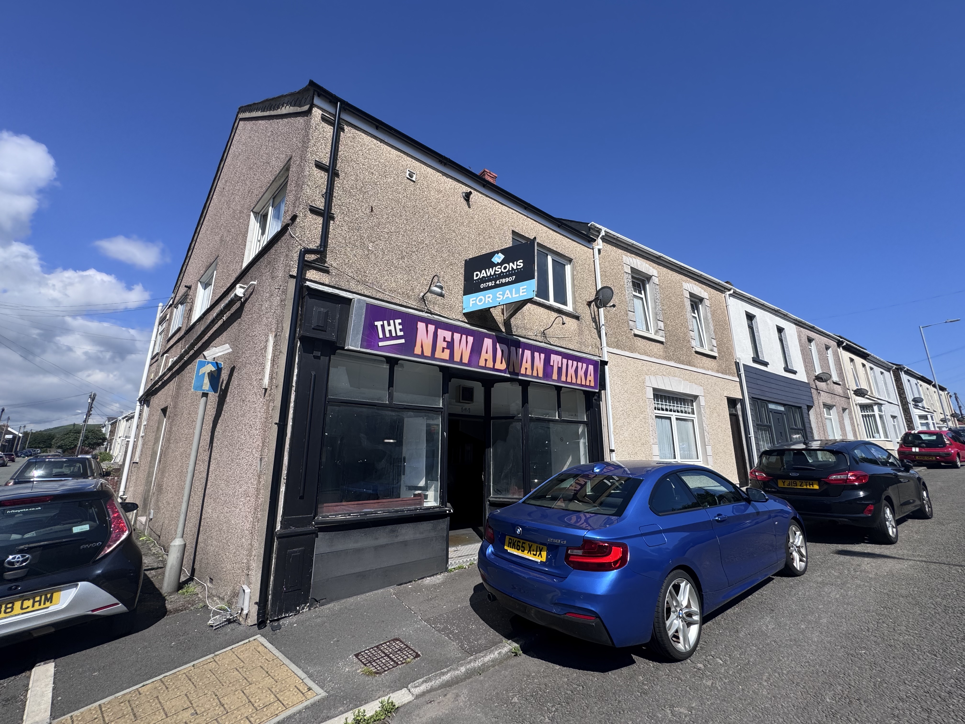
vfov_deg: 85.7
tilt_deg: +14.2
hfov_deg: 102.1
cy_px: 362
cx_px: 482
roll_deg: +2.3
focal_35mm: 14
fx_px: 390
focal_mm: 2.22
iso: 50
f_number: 2.2
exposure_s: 1/2028
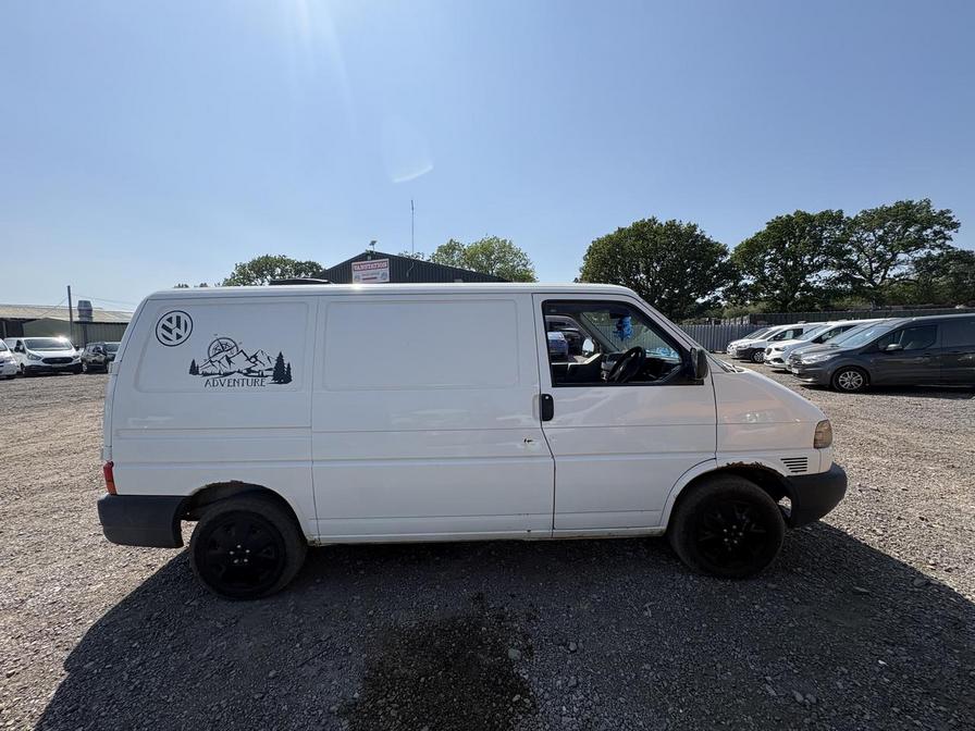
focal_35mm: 14
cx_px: 488
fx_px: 394
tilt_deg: -9.7
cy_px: 366
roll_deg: +2.8
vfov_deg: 85.7
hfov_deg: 102.1
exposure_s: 1/2208
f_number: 2.2
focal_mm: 2.22
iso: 50
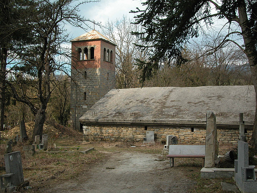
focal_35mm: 45
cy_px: 96
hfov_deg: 42.1
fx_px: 334
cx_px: 128
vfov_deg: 32.2
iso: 100
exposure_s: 1/624
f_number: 3.3
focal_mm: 11.4
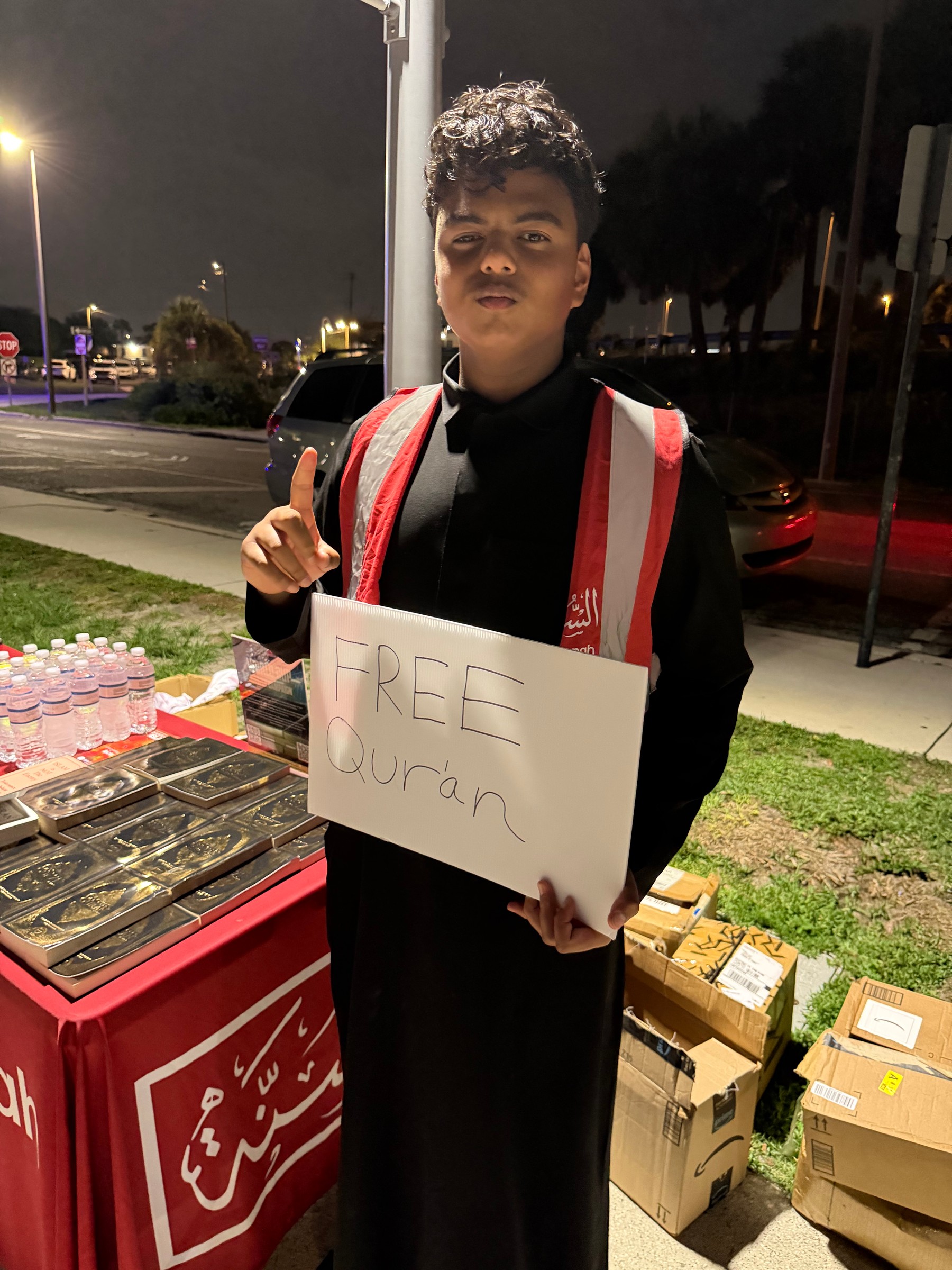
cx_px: 476
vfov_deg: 71.6
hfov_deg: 56.8
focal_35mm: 24
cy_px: 635
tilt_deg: -15.2
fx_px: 880
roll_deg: -1.3
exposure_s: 1/30
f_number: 1.78
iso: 1250
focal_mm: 6.76
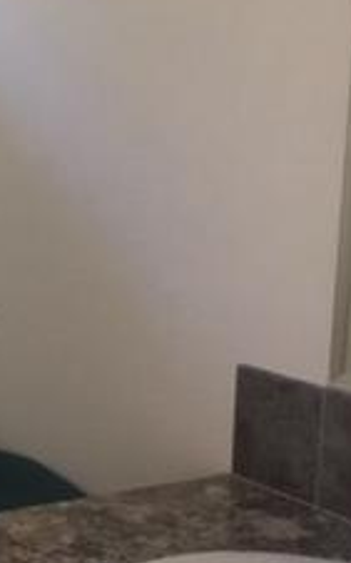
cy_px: 324
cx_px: -172
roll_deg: -1.0
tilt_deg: -12.6
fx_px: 1333
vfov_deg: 23.8
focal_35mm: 87
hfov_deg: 14.1
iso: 100
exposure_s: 1/10
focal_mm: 4.15
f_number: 2.2
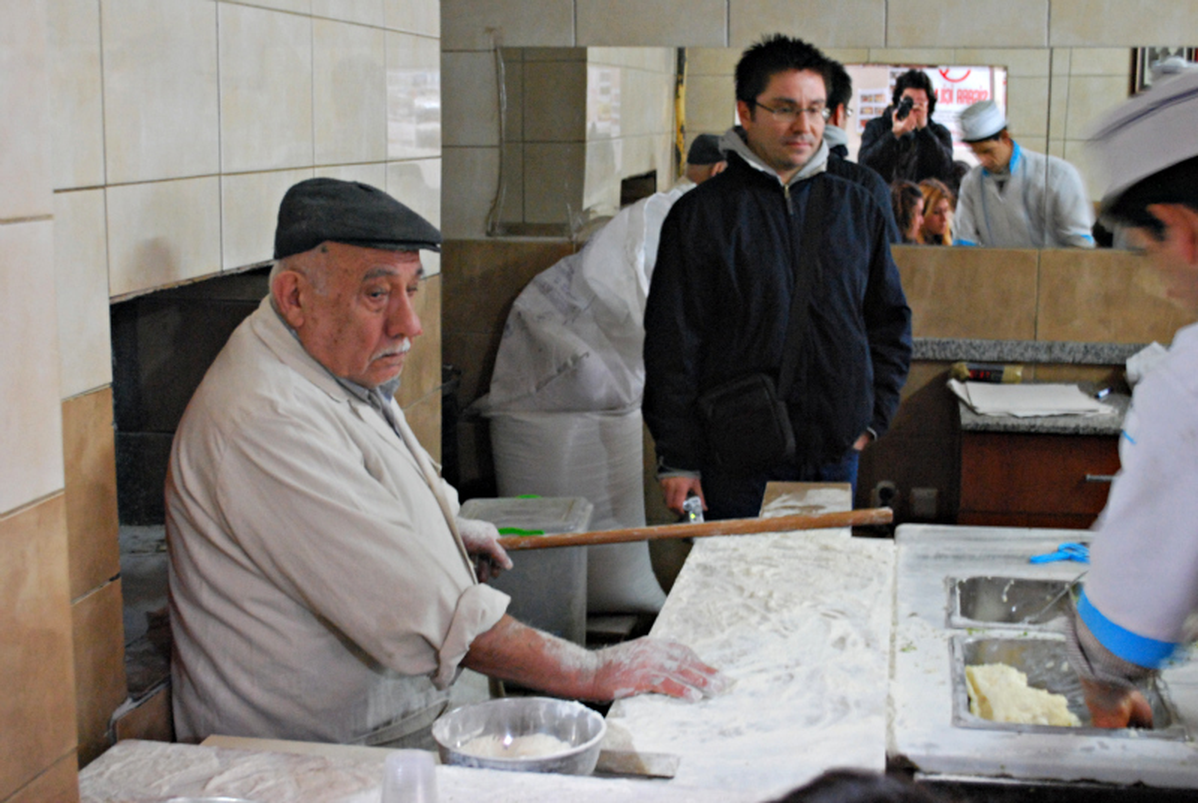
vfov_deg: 28.2
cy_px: 402
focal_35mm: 48
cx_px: 599
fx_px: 1600
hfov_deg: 41.1
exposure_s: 1/10
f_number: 5
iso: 1600
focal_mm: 32
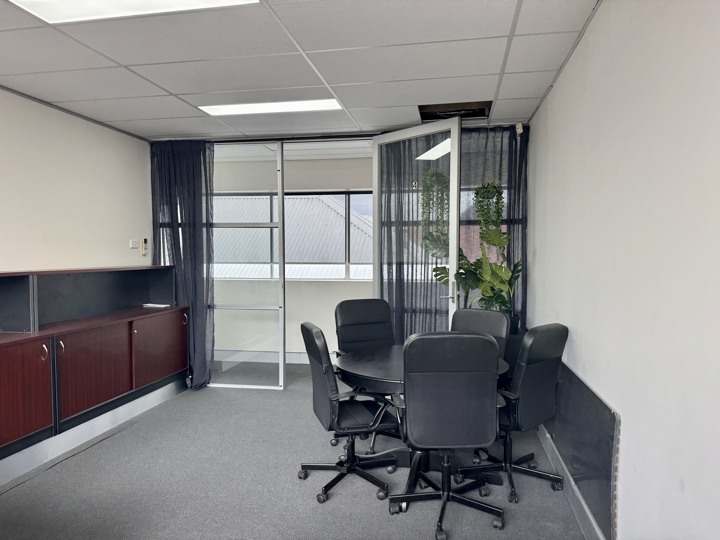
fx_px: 499
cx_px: 360
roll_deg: +0.7
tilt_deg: -1.9
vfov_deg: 56.8
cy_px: 270
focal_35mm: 24
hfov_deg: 71.6
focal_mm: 6.76
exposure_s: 1/100
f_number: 1.78
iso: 125
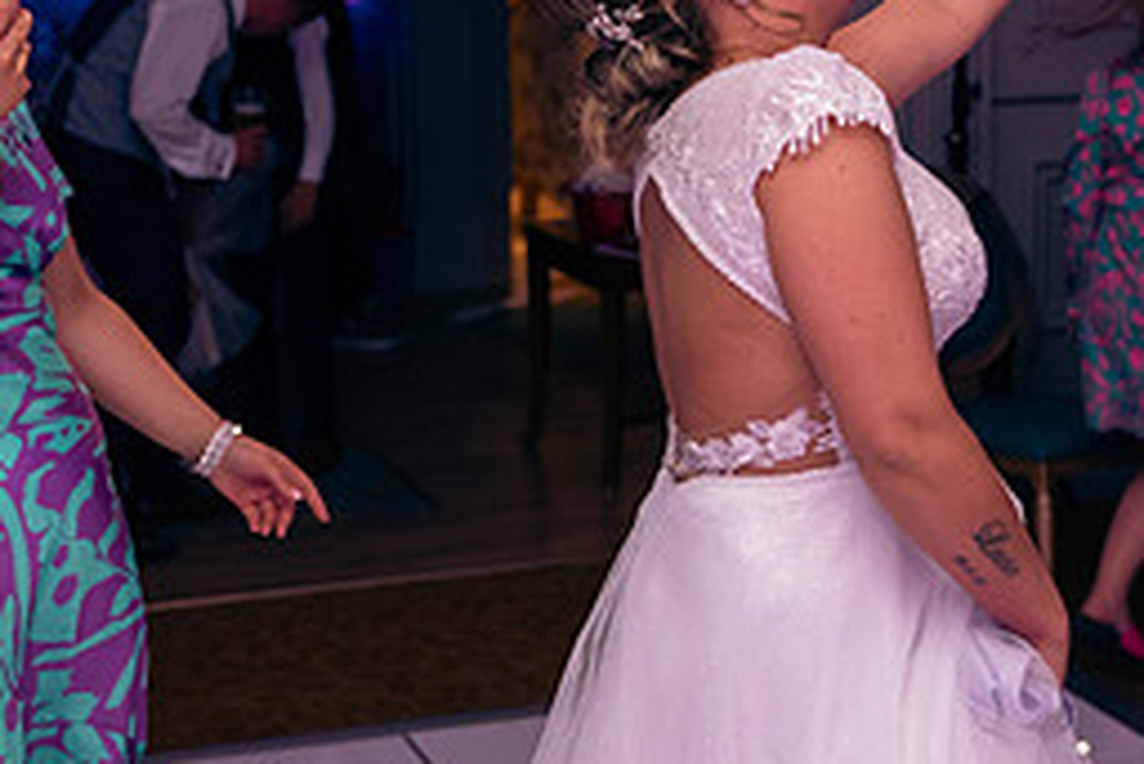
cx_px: 715
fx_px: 2734
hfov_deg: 23.6
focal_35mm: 86
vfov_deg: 15.9
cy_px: 243
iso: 800
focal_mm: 38
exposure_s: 1/160
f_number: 3.5
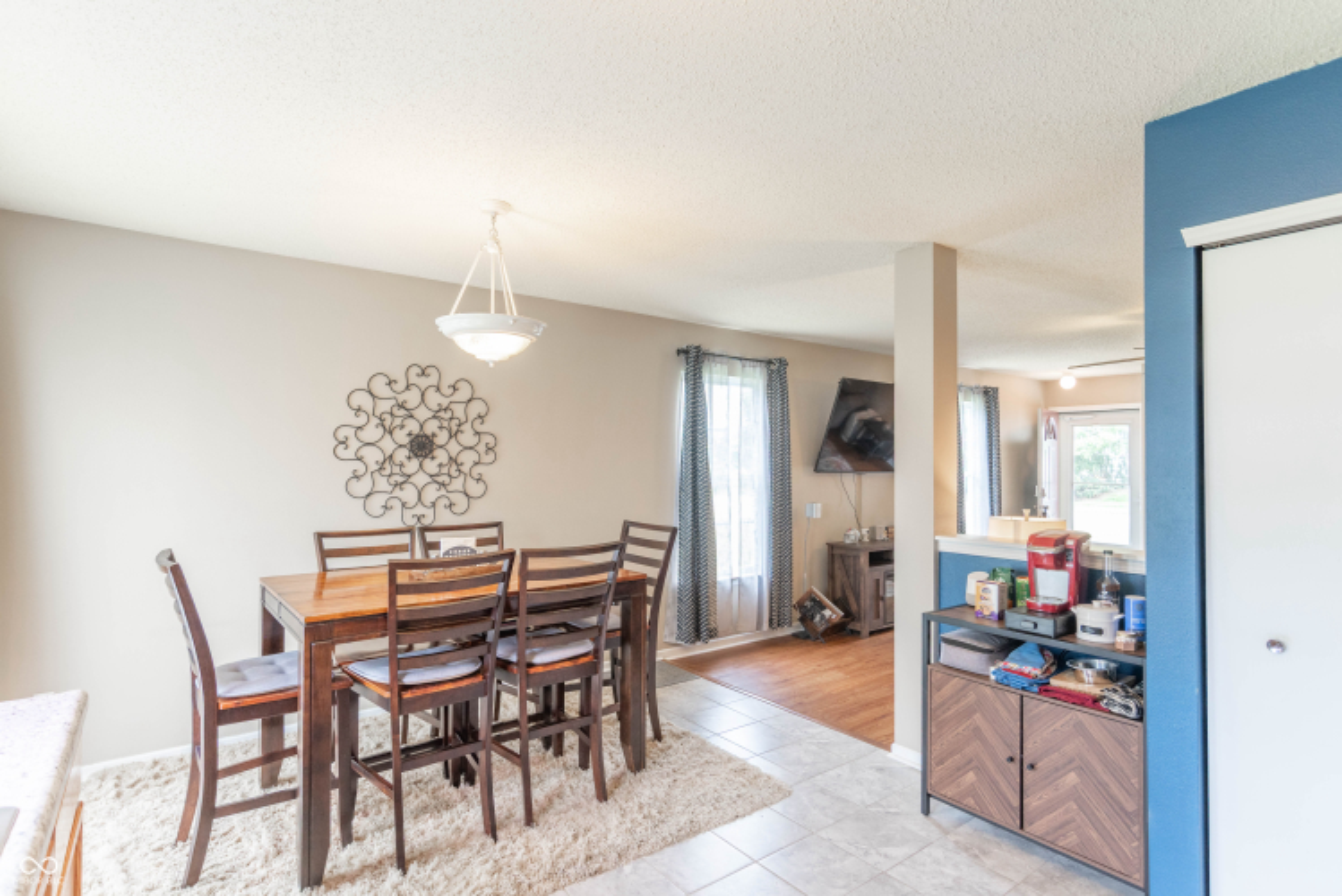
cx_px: 671
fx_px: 671
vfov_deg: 67.4
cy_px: 448
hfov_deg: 90.0
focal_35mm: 18
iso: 250
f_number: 7.1
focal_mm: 18
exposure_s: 1/15
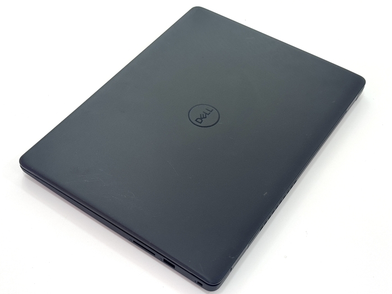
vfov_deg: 26.6
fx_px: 623
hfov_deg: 34.9
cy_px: 136
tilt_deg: -48.6
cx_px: 173
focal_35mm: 55
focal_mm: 6.76
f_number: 1.78
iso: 50
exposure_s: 1/100
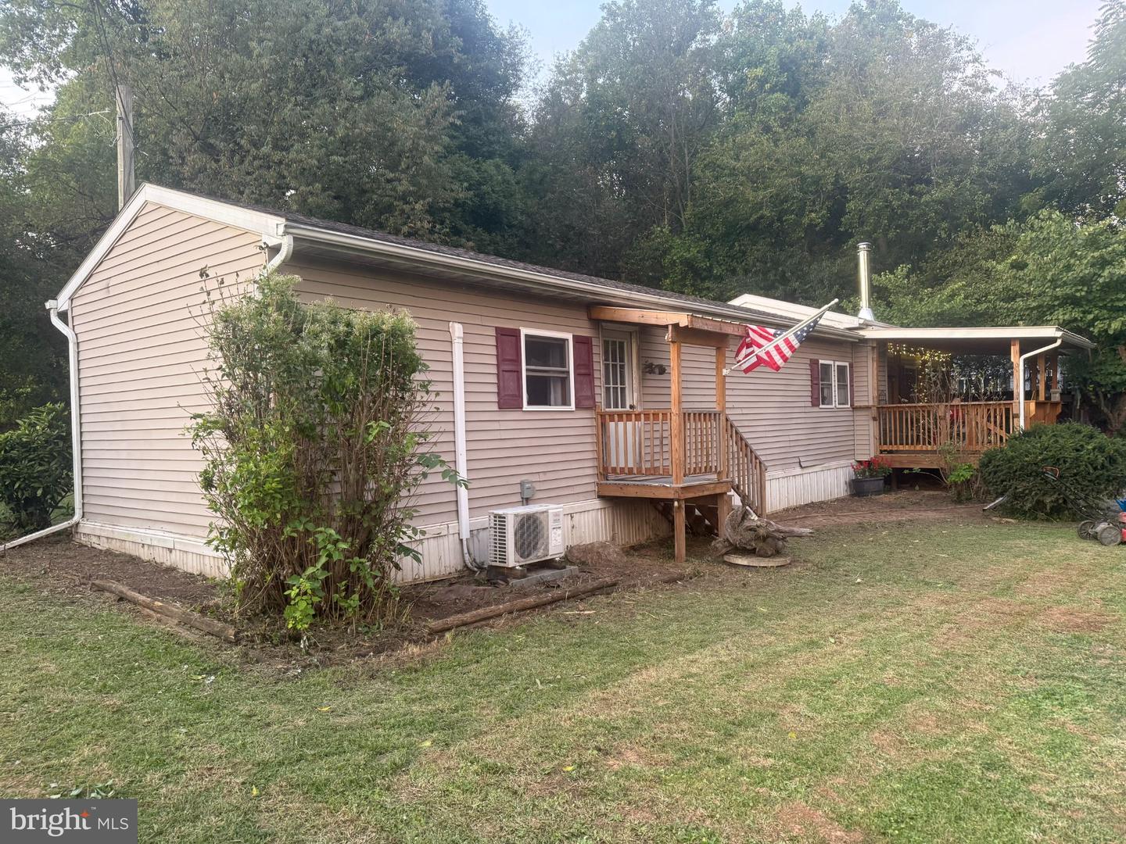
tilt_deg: -0.3
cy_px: 422
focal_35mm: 24
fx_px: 781
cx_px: 563
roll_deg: +2.0
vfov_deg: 56.8
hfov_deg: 71.6
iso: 250
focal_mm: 6.76
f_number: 1.78
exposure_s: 1/60
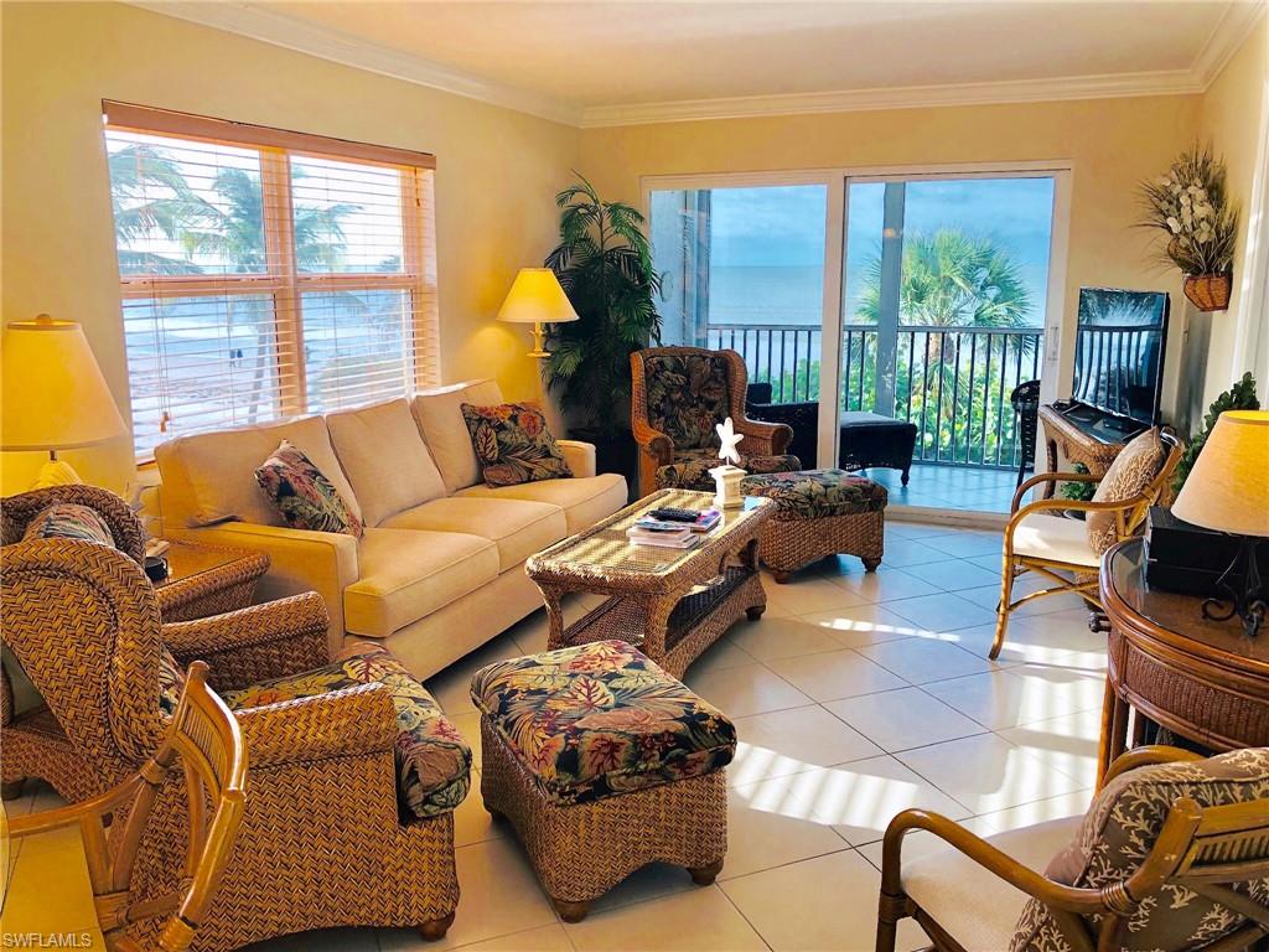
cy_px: 476
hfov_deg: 63.4
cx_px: 634
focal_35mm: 28
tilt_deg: -12.5
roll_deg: -0.4
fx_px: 1026
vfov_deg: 49.7
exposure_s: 1/120
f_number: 1.8
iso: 25
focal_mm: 3.99
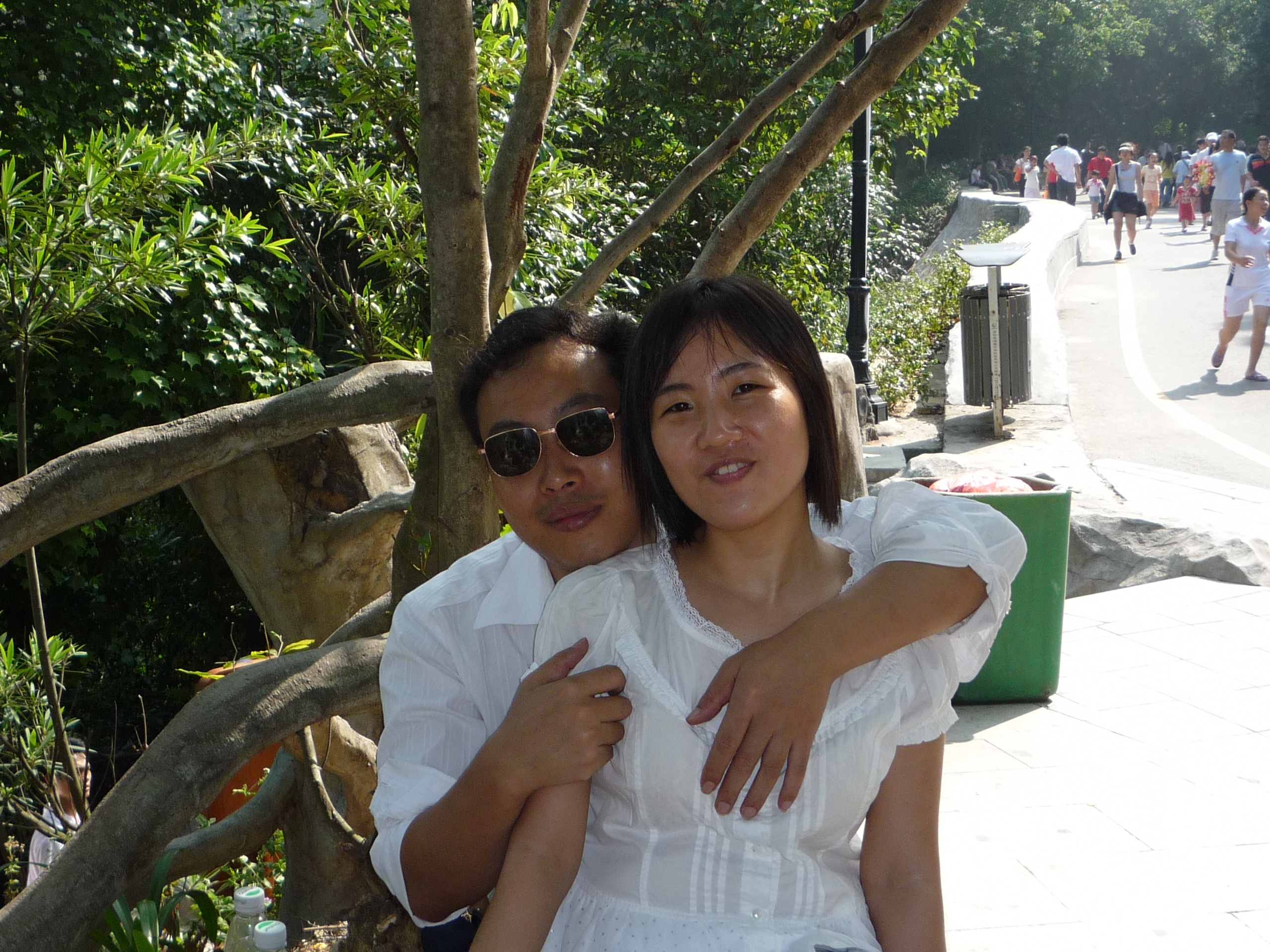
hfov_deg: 40.4
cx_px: 635
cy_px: 476
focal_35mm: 47
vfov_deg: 30.9
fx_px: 1724
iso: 100
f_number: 4
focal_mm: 5.8
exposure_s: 1/320
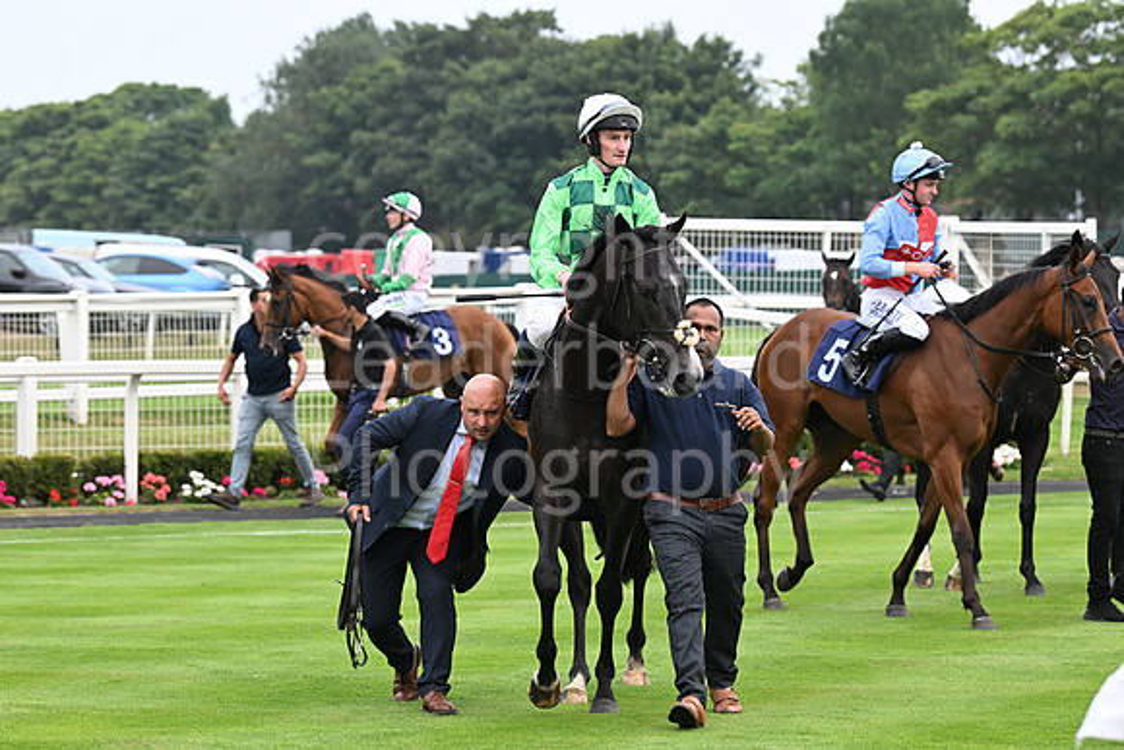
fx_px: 4372
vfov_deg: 9.8
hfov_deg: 14.7
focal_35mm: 140
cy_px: 375
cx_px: 562
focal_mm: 140
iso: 640
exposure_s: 1/320
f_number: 5.6
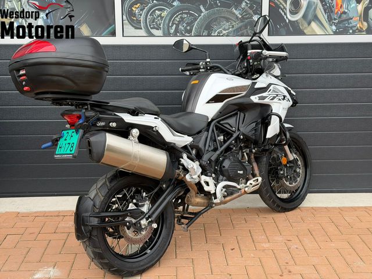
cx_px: 186
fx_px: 516
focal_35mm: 48
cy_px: 140
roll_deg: +0.4
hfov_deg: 39.7
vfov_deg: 30.3
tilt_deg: -11.5
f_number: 1.78
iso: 64
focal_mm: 6.76
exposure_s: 1/394
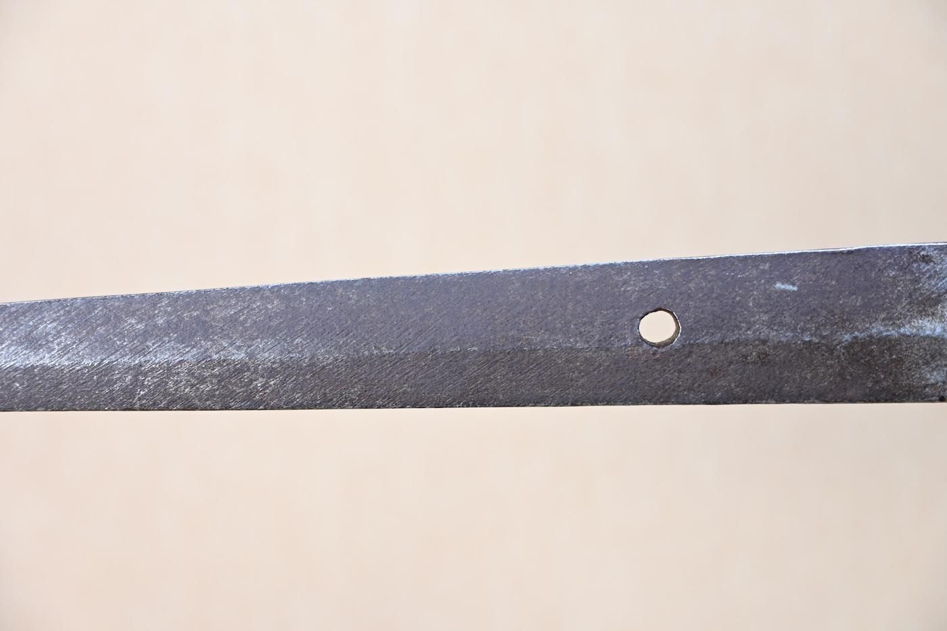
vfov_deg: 15.7
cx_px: 474
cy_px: 316
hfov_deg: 23.4
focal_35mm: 87
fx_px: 2288
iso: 100
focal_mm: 58
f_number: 5
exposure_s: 1/2
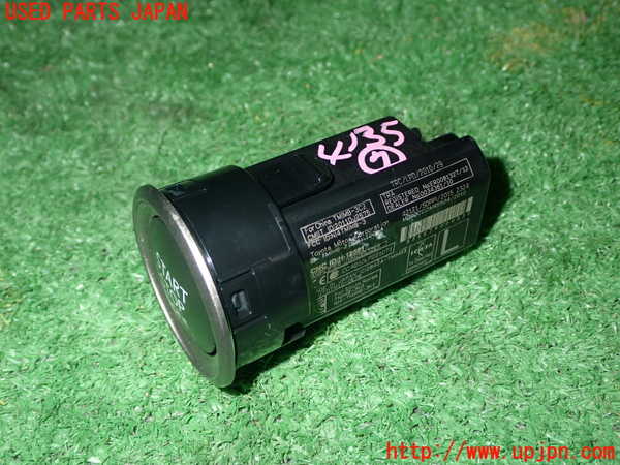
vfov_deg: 35.1
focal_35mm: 41
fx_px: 734
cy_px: 232
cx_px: 310
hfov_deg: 45.8
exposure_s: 1/40
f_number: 8
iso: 320
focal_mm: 7.31
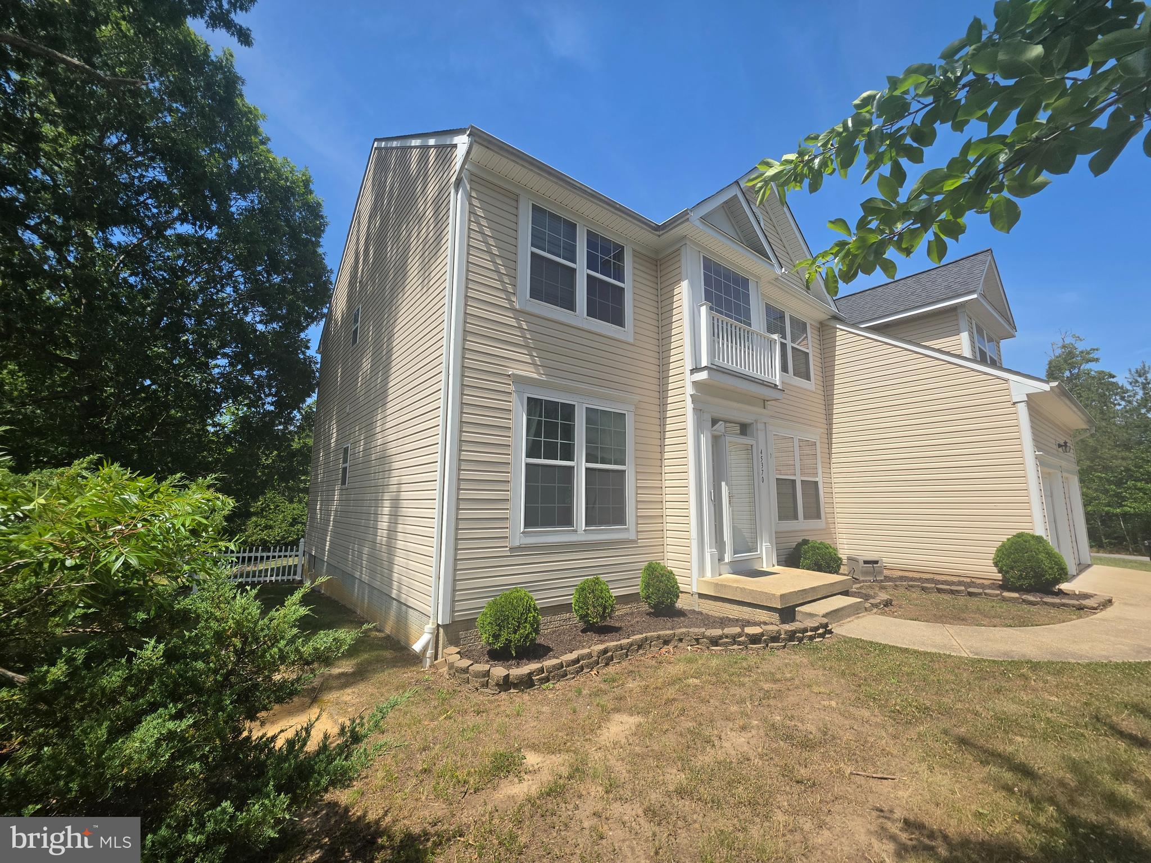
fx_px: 432
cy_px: 432
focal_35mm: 13
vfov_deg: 89.9
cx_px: 576
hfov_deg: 106.2
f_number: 1.9
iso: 32
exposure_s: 1/1343
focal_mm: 2.2
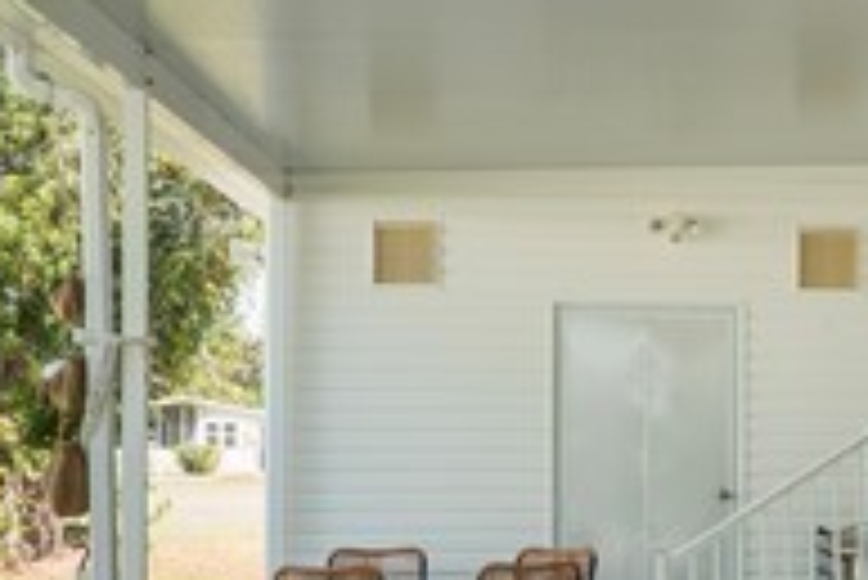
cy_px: 674
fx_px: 2172
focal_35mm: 90
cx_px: 801
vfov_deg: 14.8
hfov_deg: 22.0
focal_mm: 16
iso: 100
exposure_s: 1/100
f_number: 6.3
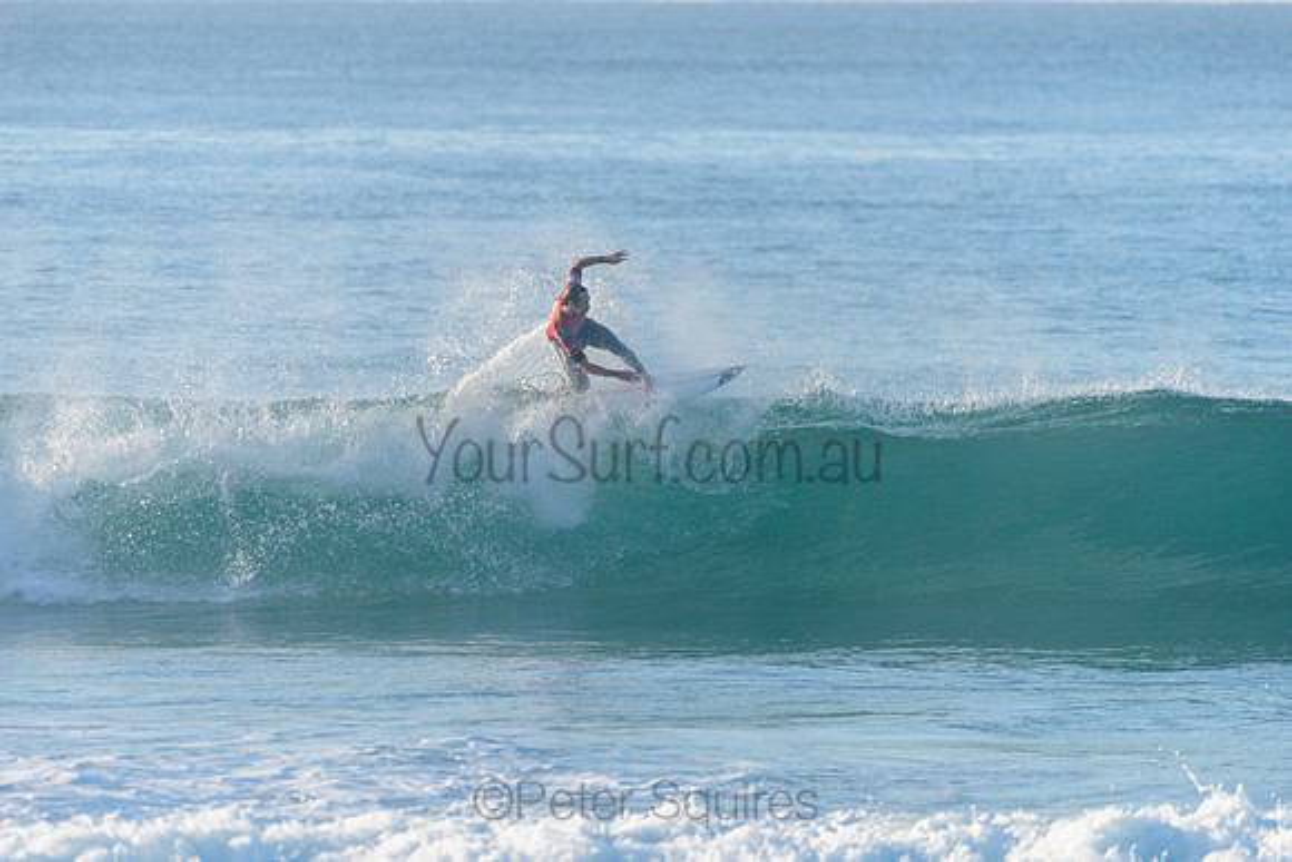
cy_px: 431
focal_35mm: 500
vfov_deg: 2.8
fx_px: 17951
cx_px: 646
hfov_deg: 4.1
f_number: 5.6
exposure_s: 1/2000
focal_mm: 500
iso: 360
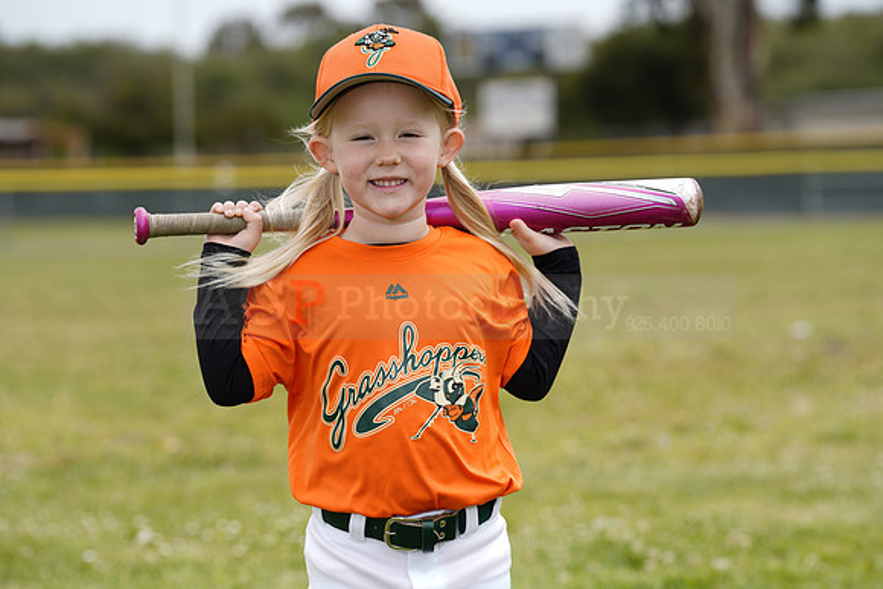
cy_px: 294
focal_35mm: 154
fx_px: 3778
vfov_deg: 8.9
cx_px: 442
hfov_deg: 13.3
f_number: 5.6
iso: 50
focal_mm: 154
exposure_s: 1/250
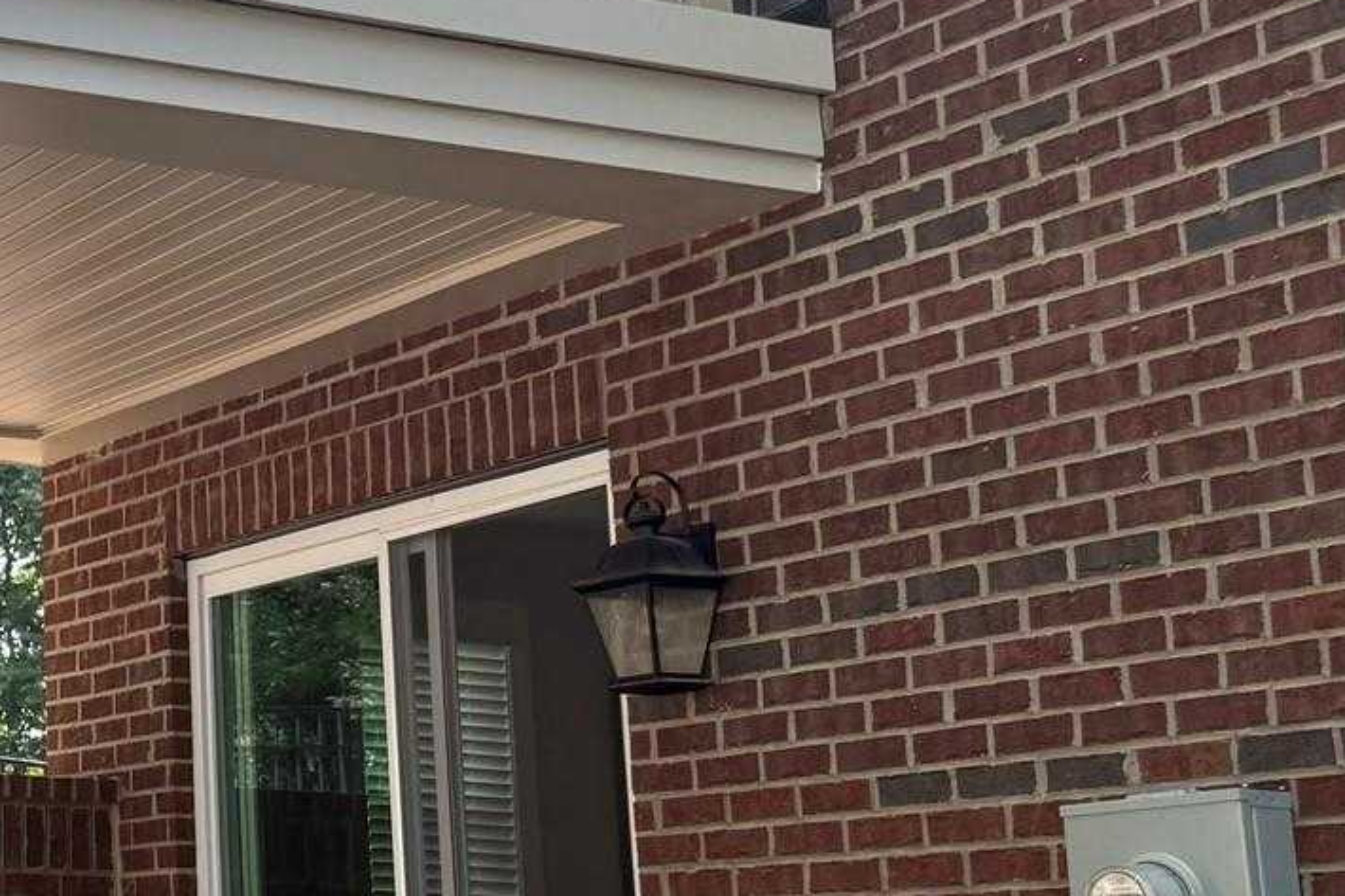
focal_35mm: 72
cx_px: -275
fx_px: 2689
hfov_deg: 25.2
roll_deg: -1.9
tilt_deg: +12.0
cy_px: 457
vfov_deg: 18.9
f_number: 1.78
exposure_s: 1/822
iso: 100
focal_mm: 6.76
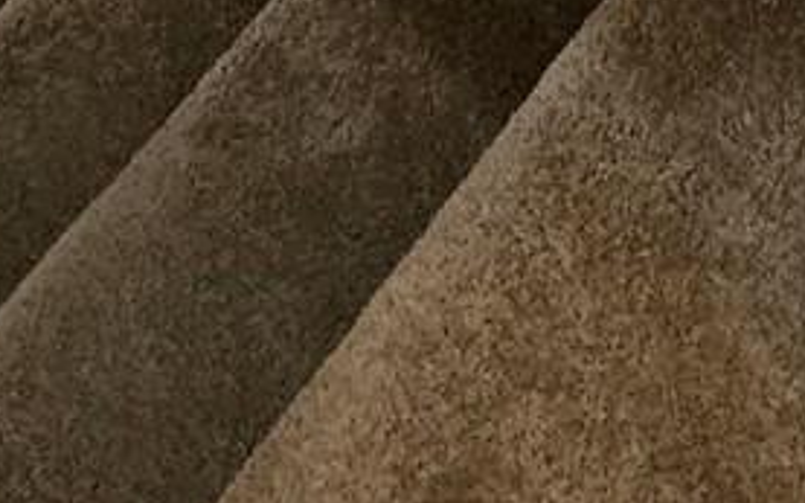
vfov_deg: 7.5
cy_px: -1651
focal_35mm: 102
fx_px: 2237
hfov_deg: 20.4
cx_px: 421
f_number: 2.2
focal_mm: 2.2
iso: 400
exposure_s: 1/60
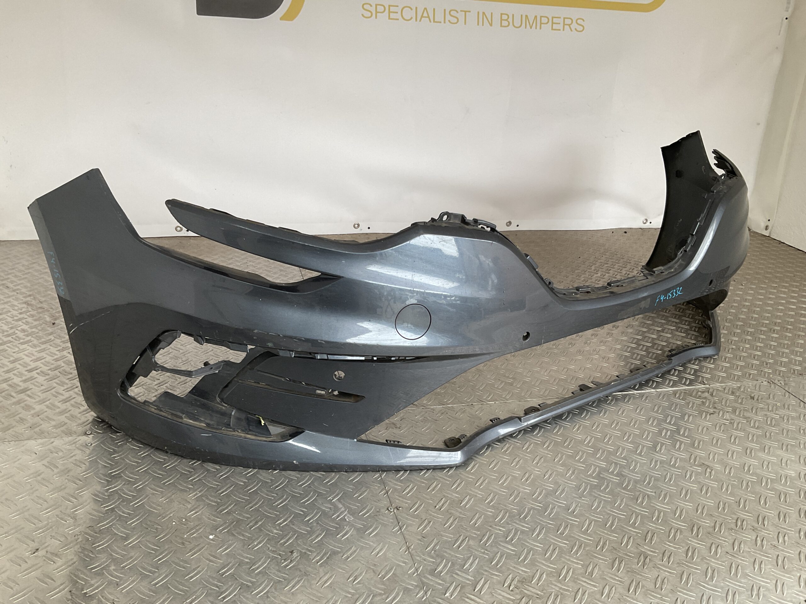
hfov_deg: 61.7
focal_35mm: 29
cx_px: 403
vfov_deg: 48.2
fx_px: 675
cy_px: 302
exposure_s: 1/120
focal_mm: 3
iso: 64
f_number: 1.8
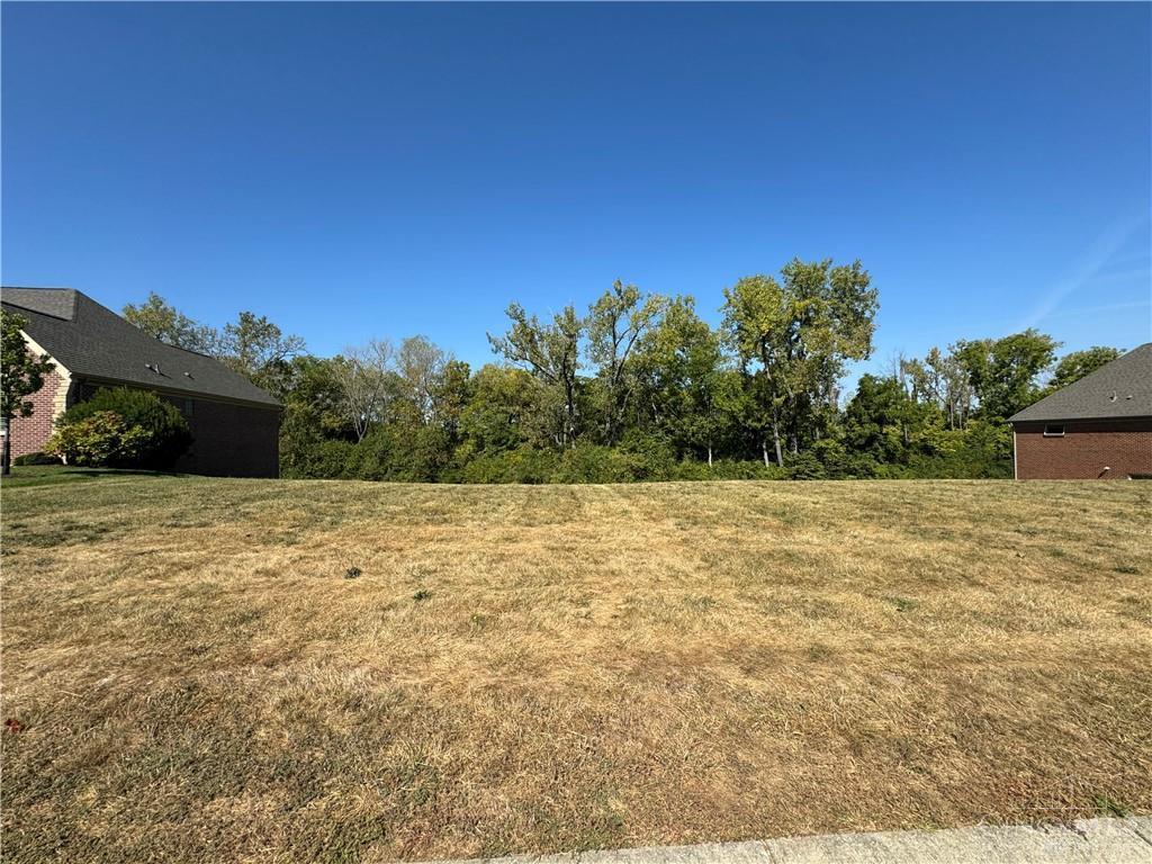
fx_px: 466
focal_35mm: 14
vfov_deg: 85.7
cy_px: 432
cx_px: 576
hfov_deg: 102.1
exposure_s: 1/1832
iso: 50
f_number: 2.2
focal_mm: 2.22
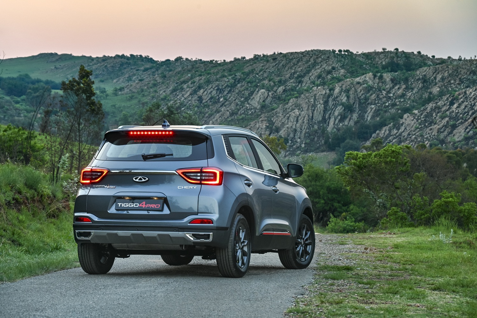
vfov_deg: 12.4
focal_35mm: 110
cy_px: 159
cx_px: 238
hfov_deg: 18.6
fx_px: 1456
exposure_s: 1/15
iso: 500
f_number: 8
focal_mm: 110
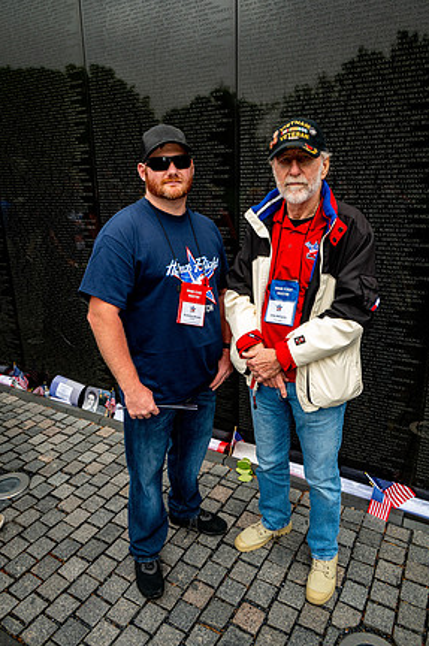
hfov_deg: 51.2
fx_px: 448
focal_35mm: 25
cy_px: 324
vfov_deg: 71.6
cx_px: 219
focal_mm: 24
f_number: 8
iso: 560
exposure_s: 1/640
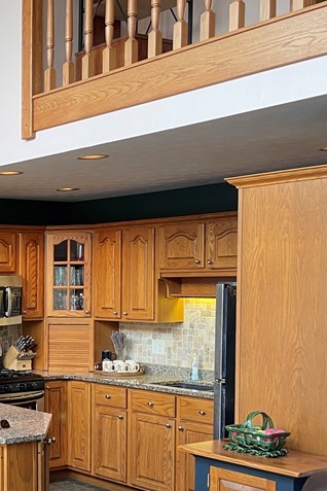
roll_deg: +0.4
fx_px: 790
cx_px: -123
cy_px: 326
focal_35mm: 58
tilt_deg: -3.6
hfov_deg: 20.8
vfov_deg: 34.2
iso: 100
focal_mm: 5.1
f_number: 1.6
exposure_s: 1/60
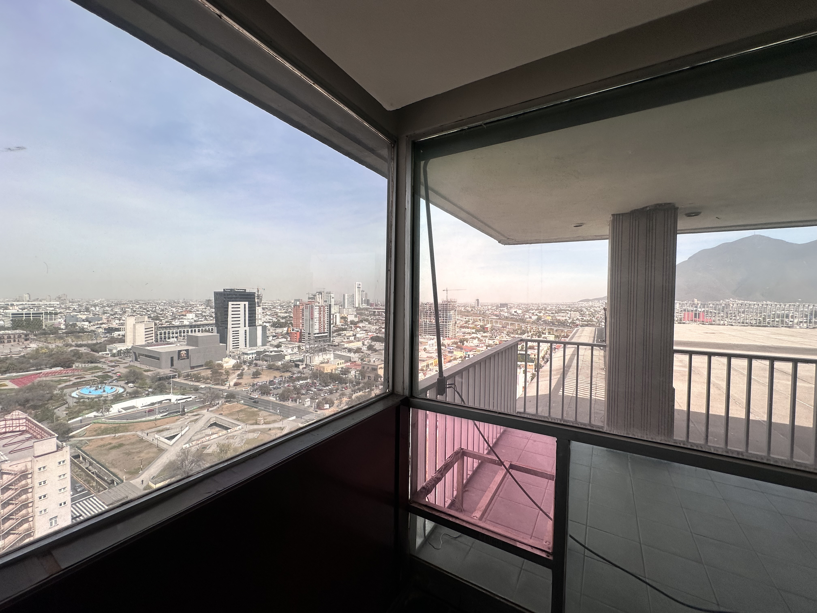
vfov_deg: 85.7
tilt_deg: -0.6
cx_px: 408
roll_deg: -0.8
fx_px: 330
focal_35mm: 14
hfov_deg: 102.1
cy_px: 306
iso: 40
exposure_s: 1/109
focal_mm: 2.22
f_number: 2.2
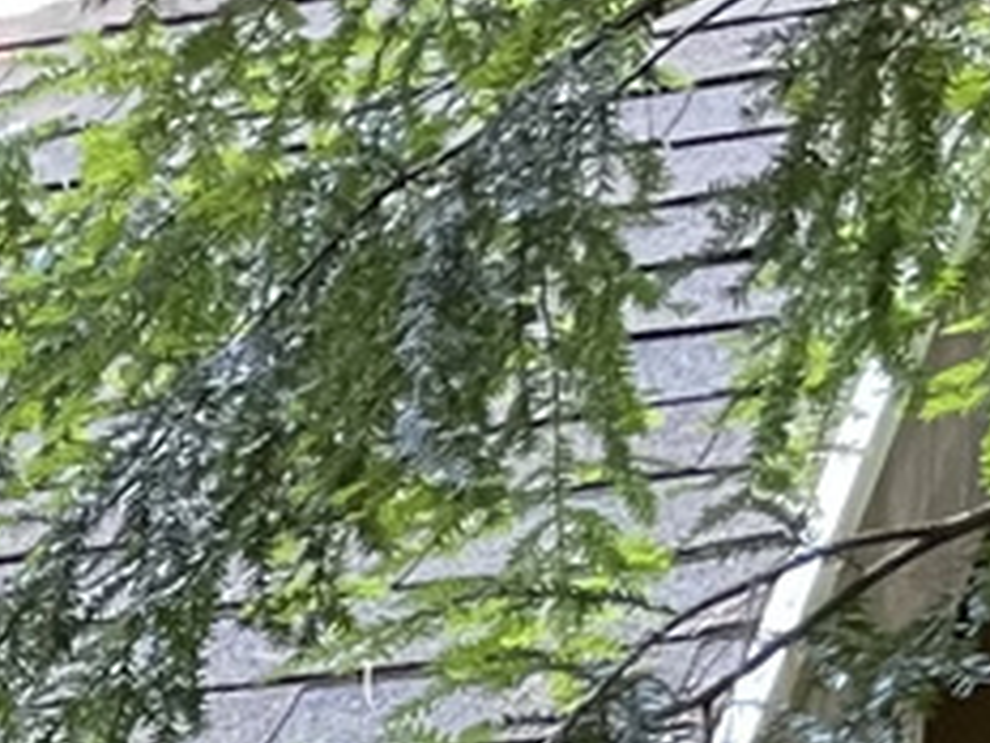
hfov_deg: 10.5
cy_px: 1973
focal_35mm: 153
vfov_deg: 8.6
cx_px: -1628
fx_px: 4376
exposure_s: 1/60
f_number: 1.6
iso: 320
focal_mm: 4.2
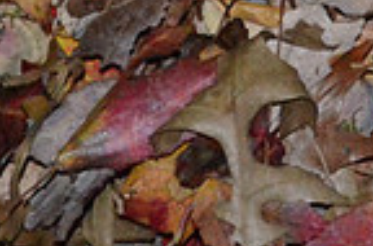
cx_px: 523
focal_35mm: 630
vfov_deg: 2.2
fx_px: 6504
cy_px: -369
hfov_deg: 3.3
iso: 3200
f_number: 5.6
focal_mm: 55
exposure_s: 1/60
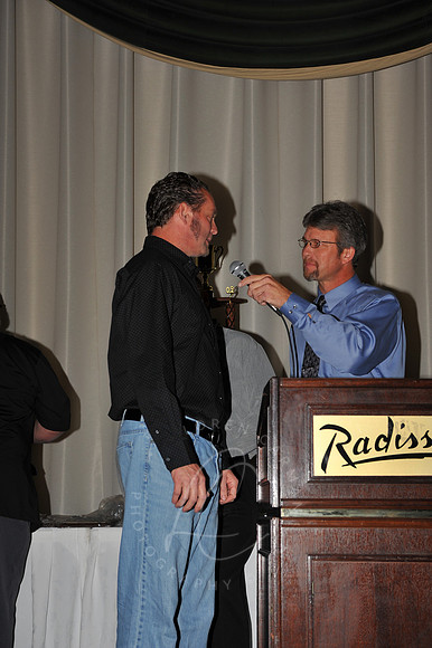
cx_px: 216
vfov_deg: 28.9
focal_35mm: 70
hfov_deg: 19.4
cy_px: 324
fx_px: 1261
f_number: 8
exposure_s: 1/250
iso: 250
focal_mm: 70
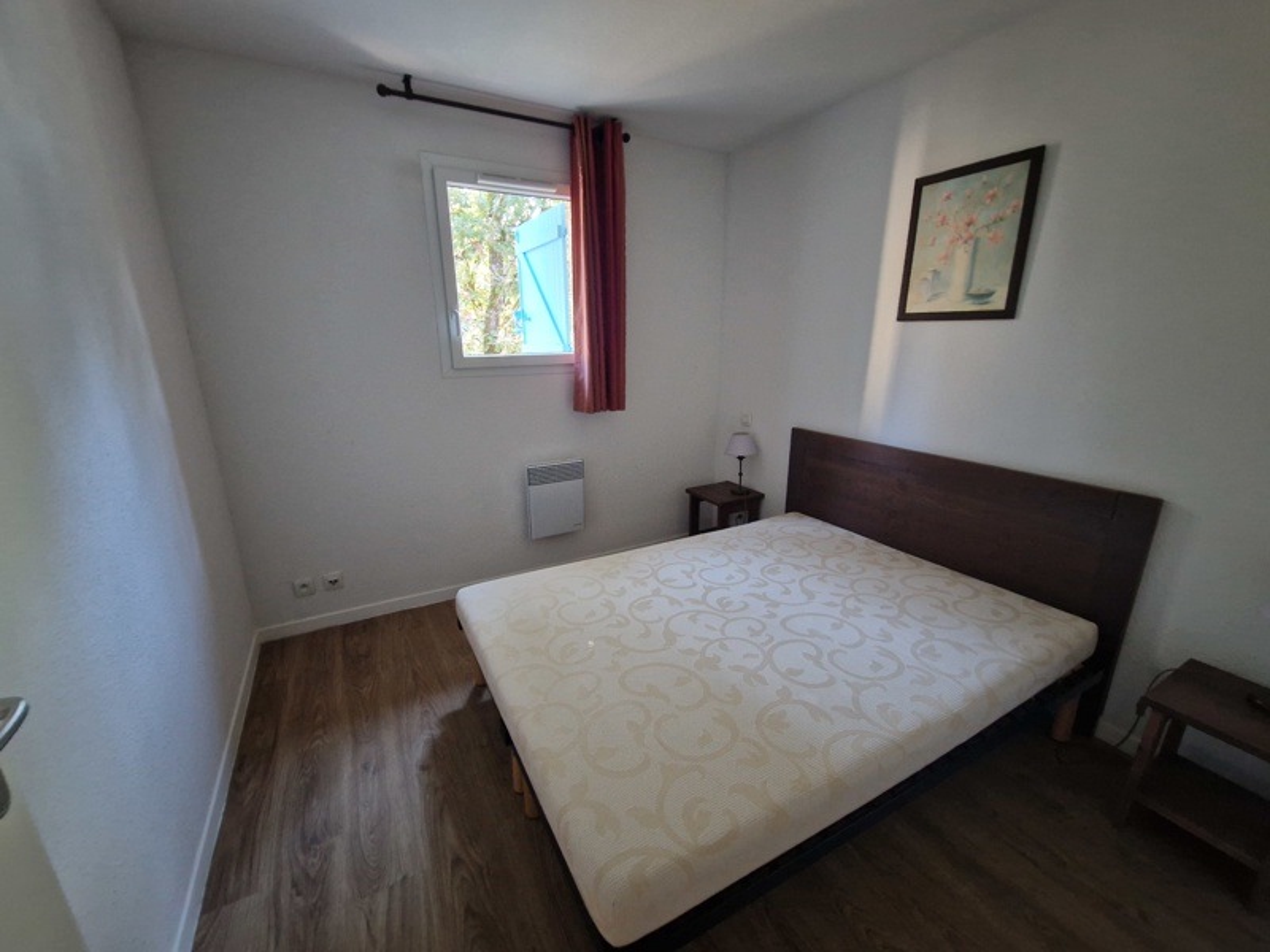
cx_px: 635
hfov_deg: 106.2
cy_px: 476
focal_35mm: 13
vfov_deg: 89.9
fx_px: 477
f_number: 2.2
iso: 800
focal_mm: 2.2
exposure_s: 1/25
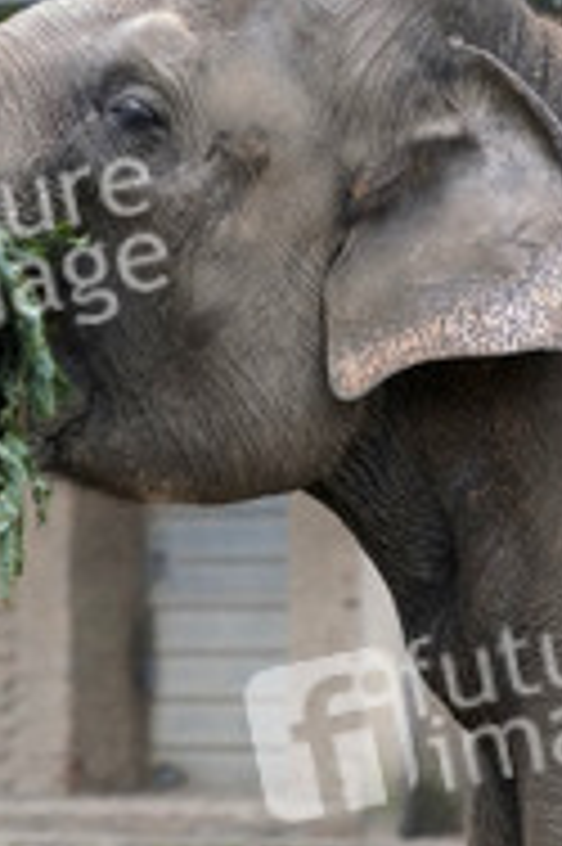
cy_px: 490
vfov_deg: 4.9
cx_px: 67
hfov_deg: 3.2
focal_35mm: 425
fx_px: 9970
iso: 3200
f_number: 5.6
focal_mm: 200
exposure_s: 1/500
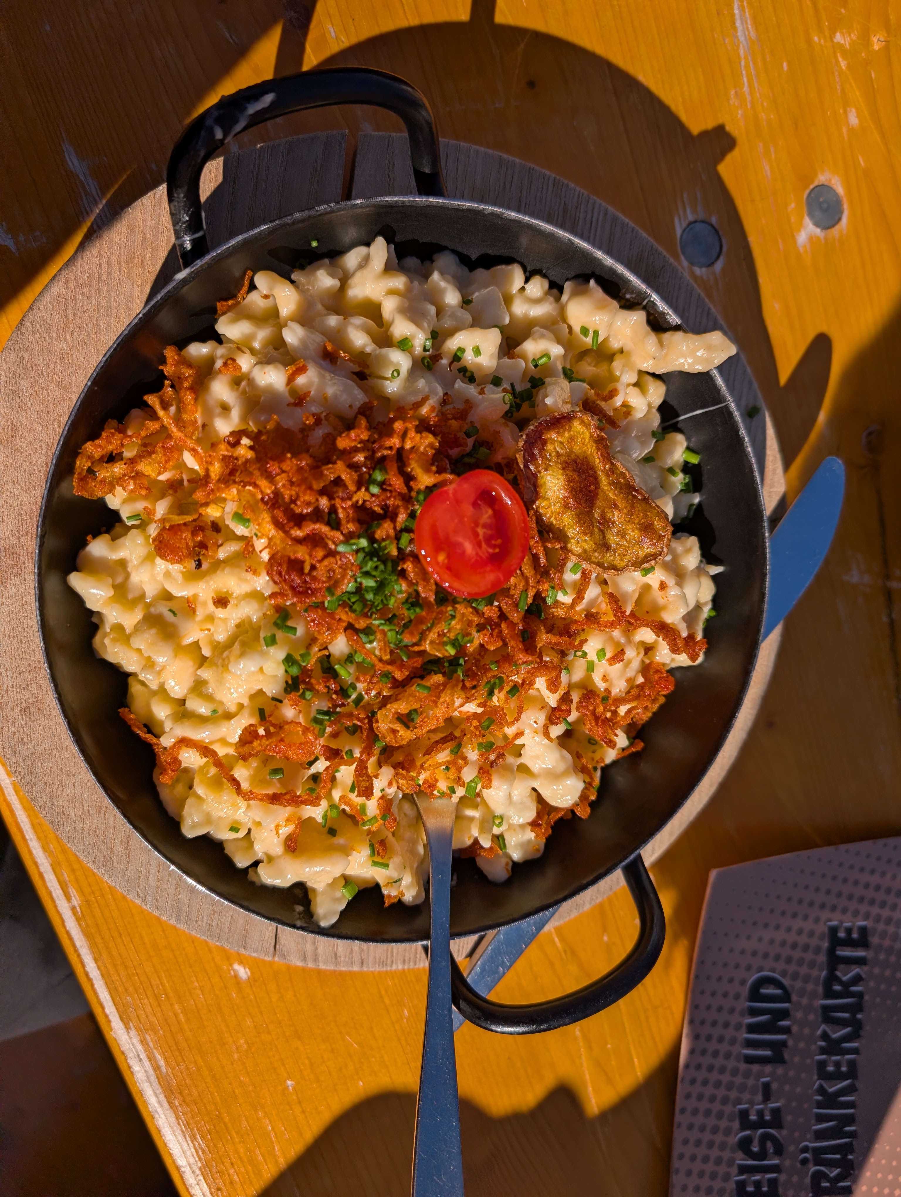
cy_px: 598
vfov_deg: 71.5
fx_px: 831
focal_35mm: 24
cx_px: 450
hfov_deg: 56.9
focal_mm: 6.9
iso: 21
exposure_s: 1/2786
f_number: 1.68
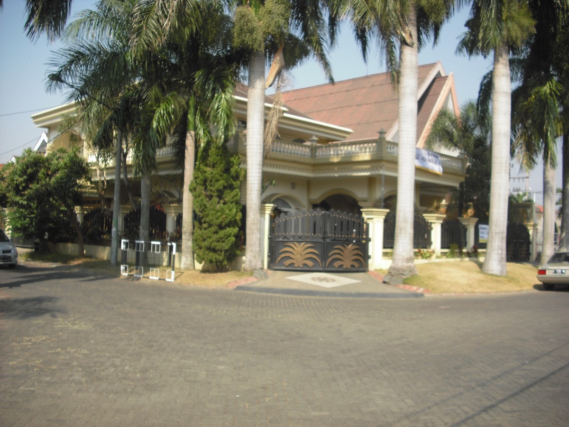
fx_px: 625
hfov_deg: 49.0
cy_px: 214
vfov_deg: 37.7
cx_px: 284
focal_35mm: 38
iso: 64
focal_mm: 6.2
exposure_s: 1/200
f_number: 5.6
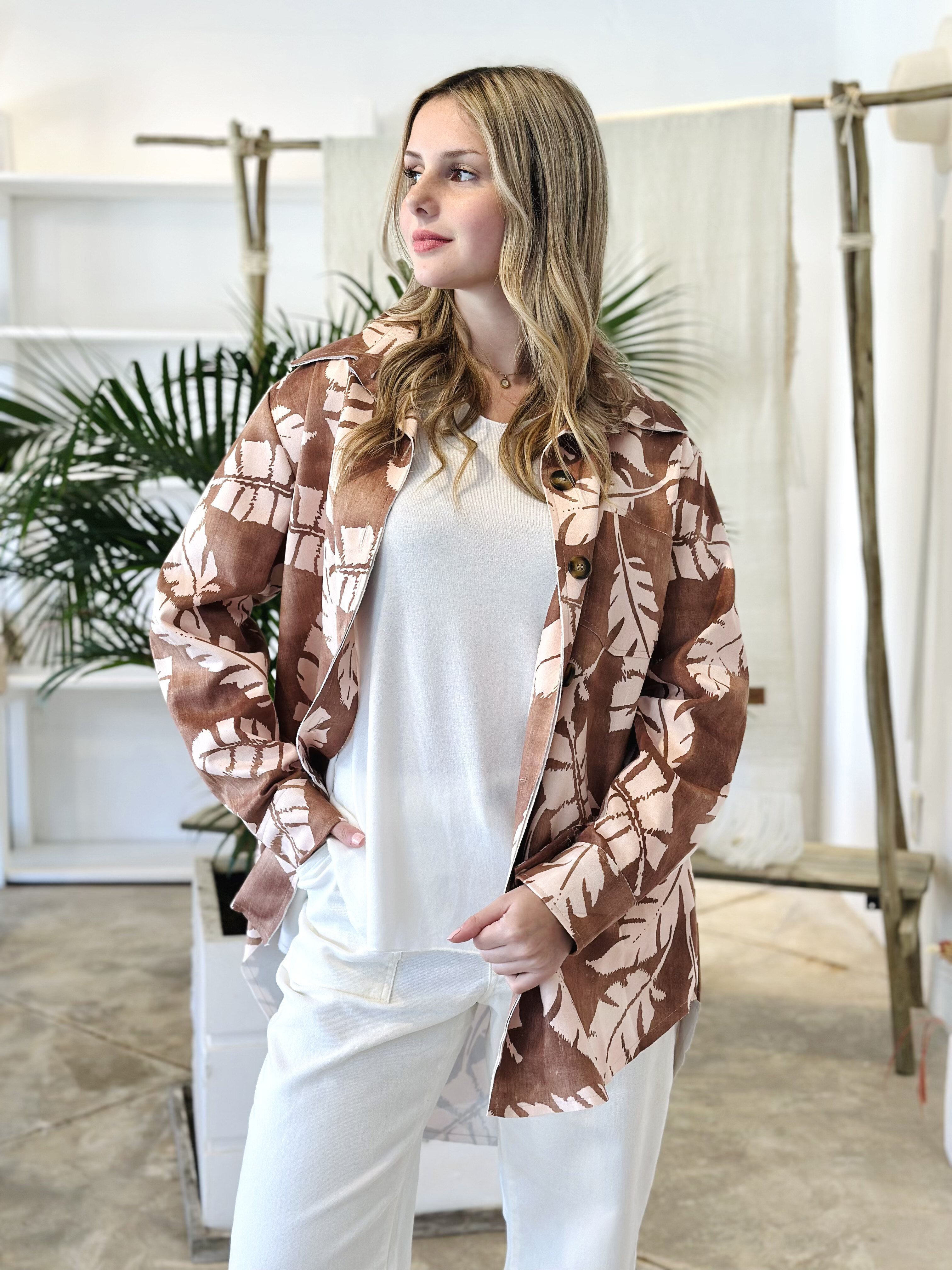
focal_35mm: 48
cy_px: 635
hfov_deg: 30.3
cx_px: 476
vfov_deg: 39.7
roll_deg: -0.2
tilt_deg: -7.0
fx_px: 1760
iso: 64
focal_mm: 6.86
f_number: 1.78
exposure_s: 1/125
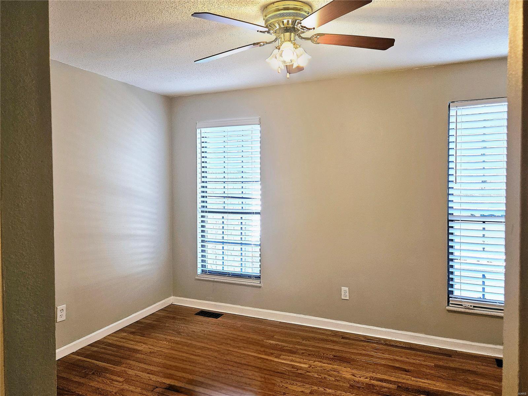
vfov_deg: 58.9
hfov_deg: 73.9
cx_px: 264
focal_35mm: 23
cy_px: 198
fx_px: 351
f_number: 1.8
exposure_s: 1/370
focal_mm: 5.4
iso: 250
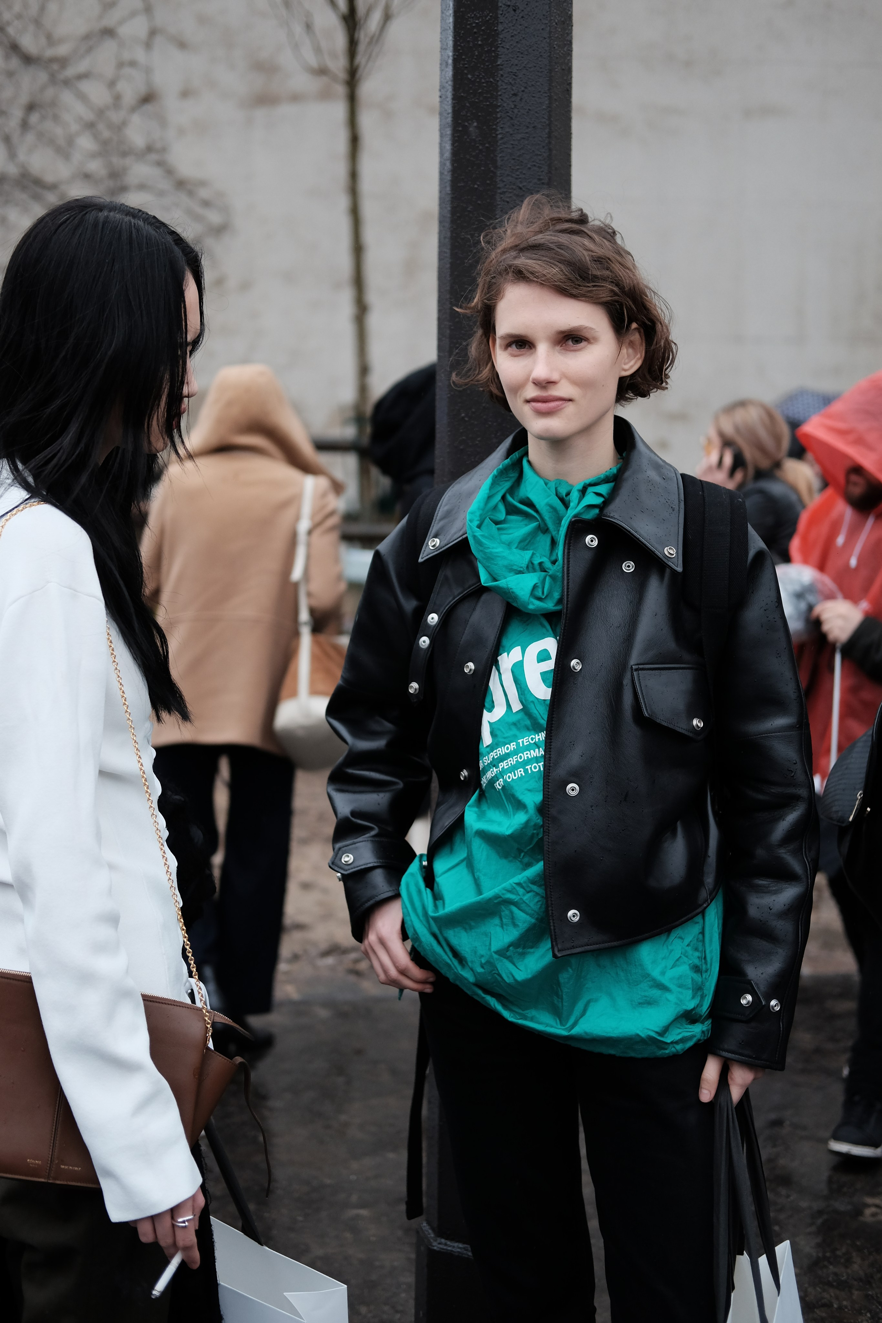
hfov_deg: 25.5
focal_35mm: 53
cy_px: 662
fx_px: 1948
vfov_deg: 37.5
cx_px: 441
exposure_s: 1/1000
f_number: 2
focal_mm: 35
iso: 500
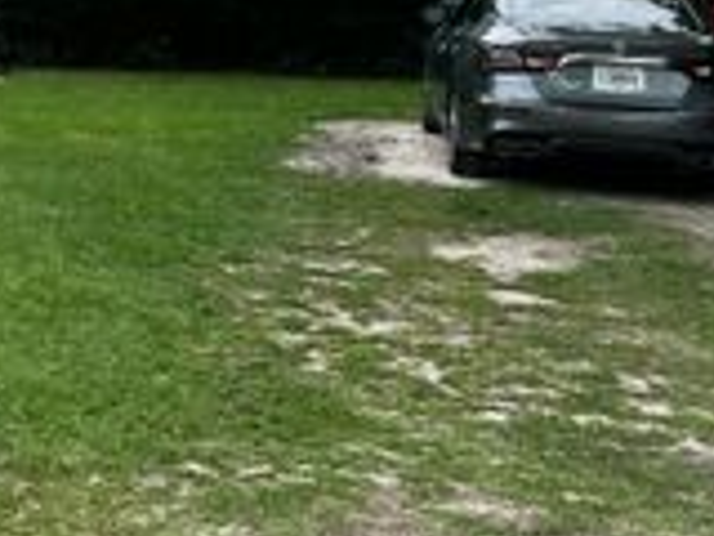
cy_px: -34
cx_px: -58
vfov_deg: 17.7
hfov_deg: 22.8
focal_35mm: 81
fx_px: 1671
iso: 50
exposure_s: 1/2137
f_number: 1.6
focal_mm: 5.1
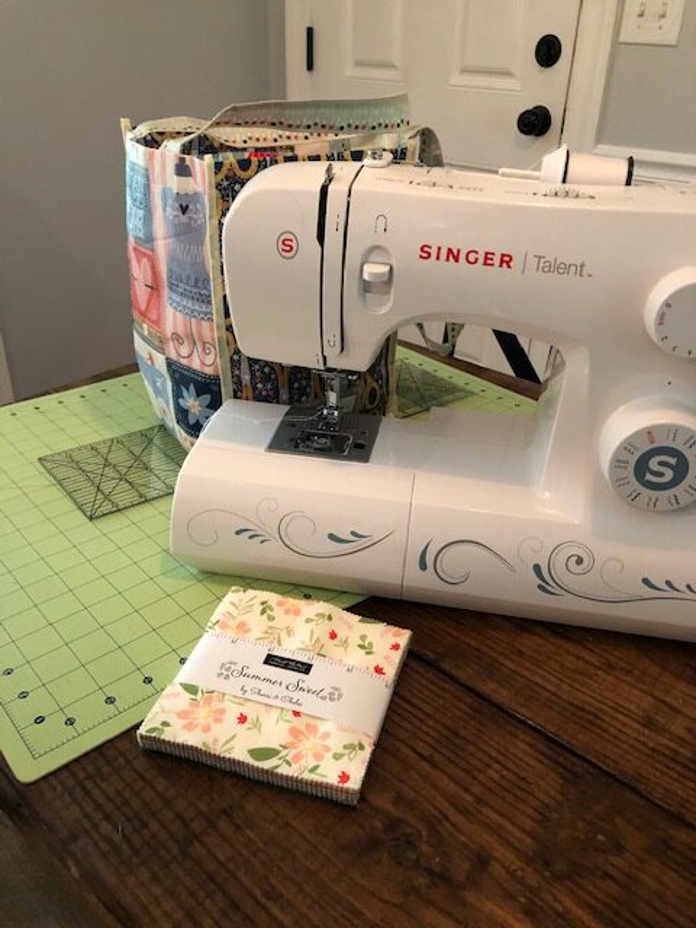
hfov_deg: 49.7
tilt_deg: -29.9
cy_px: 464
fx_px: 751
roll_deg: -2.4
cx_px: 348
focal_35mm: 28
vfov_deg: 63.4
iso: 100
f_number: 1.8
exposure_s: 1/13
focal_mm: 3.99
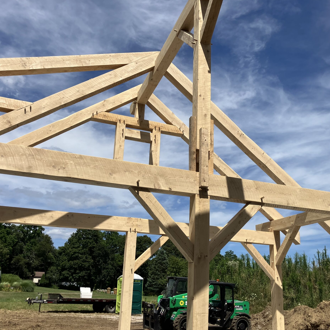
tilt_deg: +17.5
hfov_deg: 48.3
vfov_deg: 48.4
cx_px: 185
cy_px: 168
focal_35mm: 34
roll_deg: -2.0
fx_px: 367
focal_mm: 3.99
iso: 32
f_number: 1.8
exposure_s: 1/3472
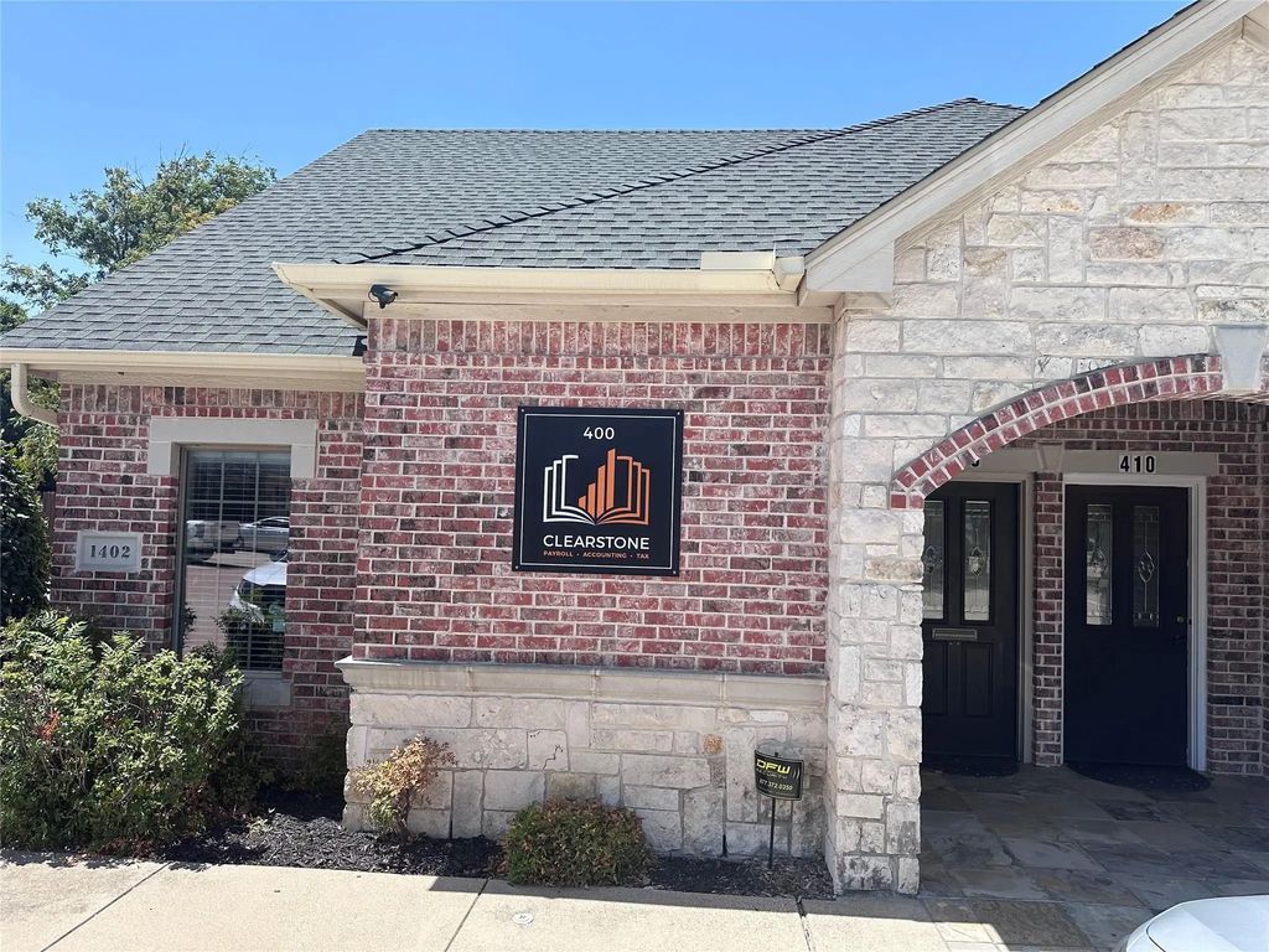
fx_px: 880
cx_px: 634
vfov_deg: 56.8
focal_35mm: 24
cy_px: 476
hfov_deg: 71.6
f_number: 1.78
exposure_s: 1/2967
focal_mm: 6.86
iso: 80
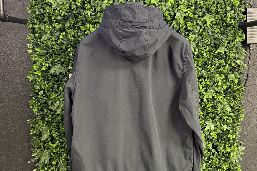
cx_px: 137
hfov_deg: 53.1
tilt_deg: -6.5
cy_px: 78
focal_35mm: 36
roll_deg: -1.5
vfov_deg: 36.8
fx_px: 257
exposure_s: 1/50
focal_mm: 6.76
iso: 800
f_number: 1.78
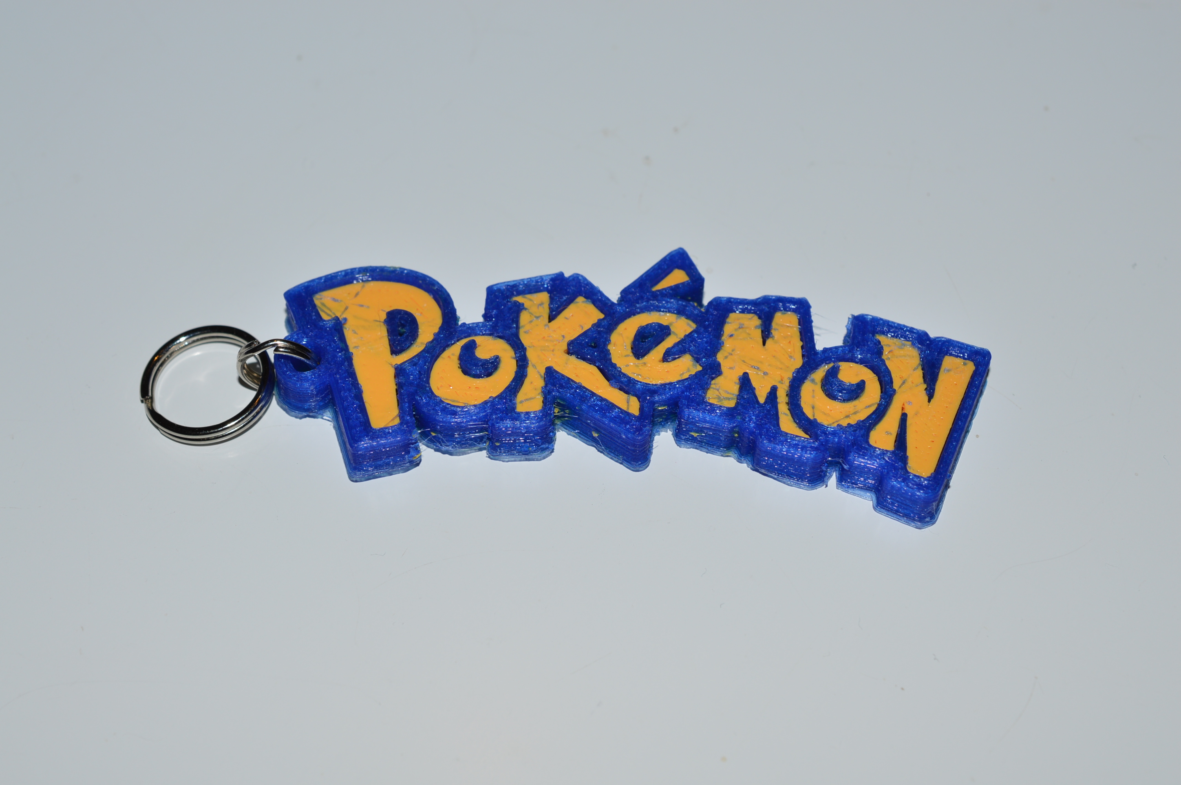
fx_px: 1967
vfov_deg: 22.6
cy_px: 392
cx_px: 590
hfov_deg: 33.4
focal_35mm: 60
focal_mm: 40
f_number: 8
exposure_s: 1/60
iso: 100
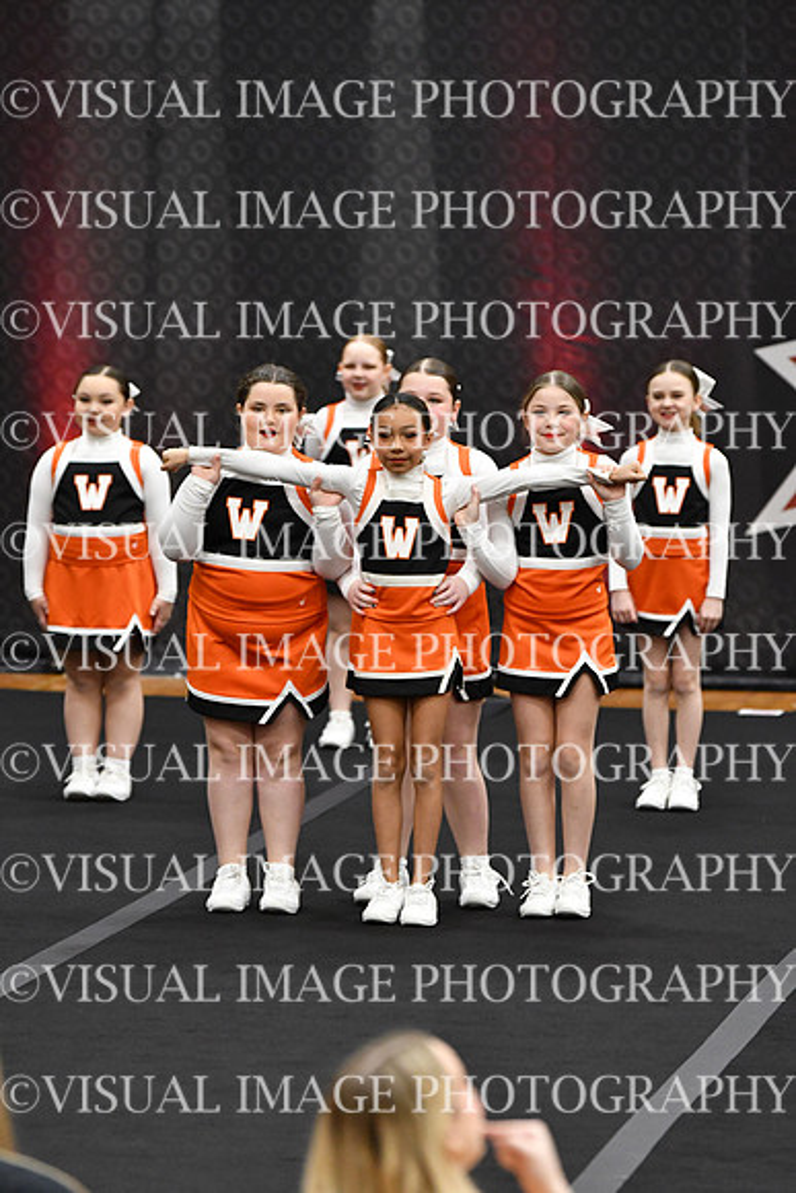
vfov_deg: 9.1
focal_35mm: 225
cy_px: 596
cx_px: 398
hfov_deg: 6.1
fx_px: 7457
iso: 5000
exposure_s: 1/800
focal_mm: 150
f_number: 2.8
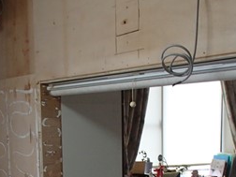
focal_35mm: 71
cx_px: 137
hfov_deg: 27.4
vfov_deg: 19.6
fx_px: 484
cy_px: 206
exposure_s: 1/30
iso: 400
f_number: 3.9
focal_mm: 5
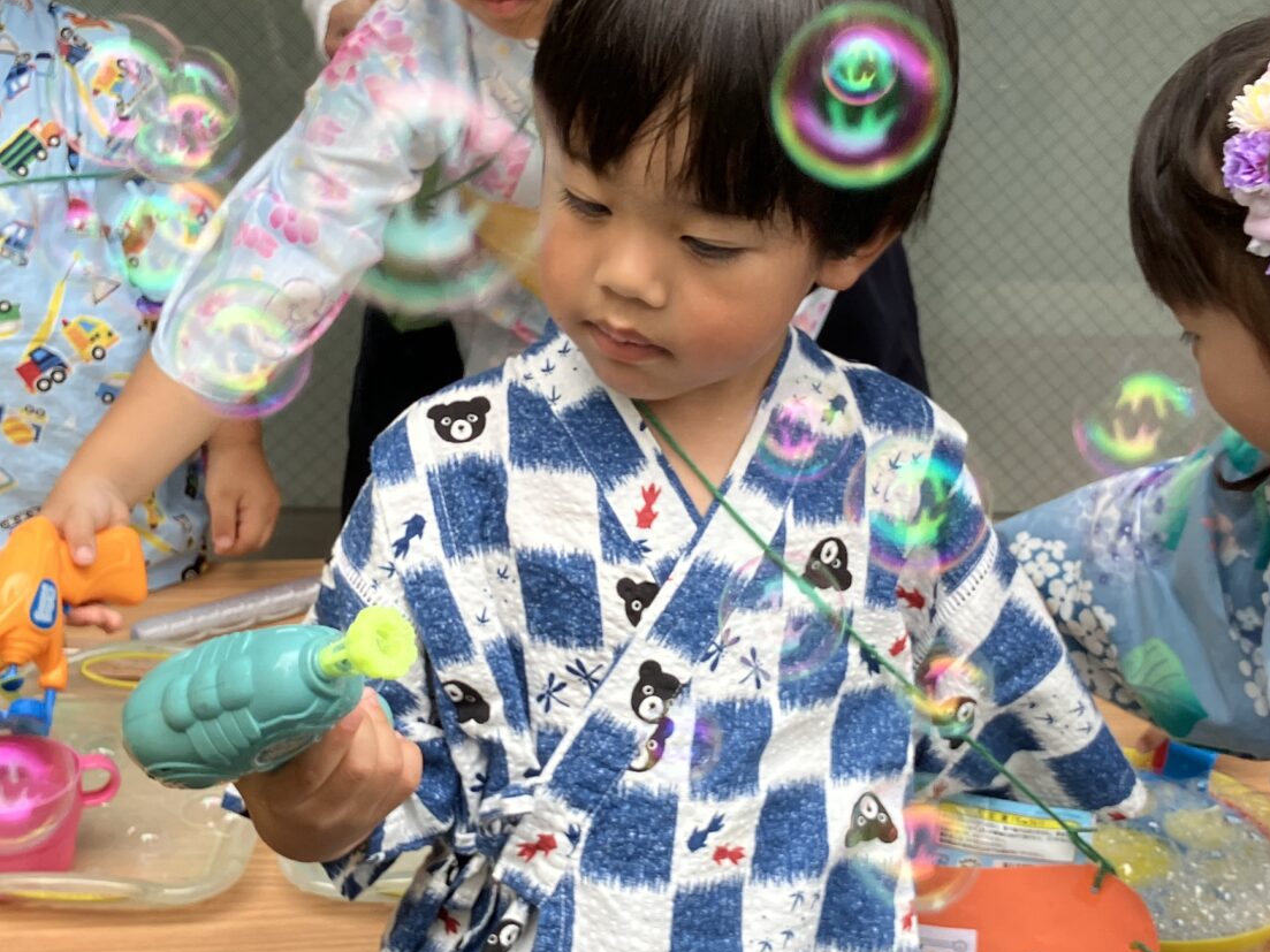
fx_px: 2384
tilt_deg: -21.6
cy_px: 533
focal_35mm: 65
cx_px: 590
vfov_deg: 22.6
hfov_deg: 29.8
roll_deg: -1.5
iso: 25
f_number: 1.8
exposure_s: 1/162
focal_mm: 3.99
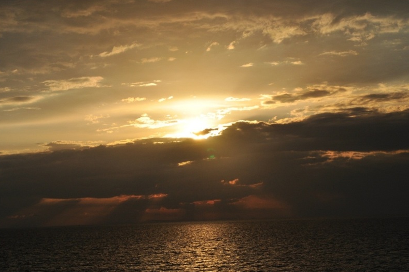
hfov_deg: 24.3
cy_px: 136
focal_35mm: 84
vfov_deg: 16.4
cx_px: 202
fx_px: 949
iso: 200
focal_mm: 55
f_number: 13
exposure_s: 1/1000
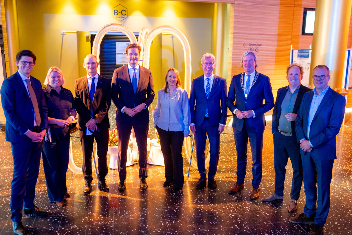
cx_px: 176
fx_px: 342
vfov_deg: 37.9
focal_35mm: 35
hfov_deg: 54.4
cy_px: 118
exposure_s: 1/80
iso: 2500
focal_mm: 35
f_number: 2.2
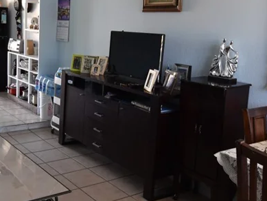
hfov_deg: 41.8
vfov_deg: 33.0
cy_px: 73
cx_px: 62
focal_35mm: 44
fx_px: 337
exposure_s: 1/15
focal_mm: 11.5
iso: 400
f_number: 6.7
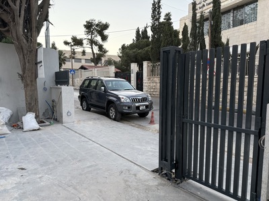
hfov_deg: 71.6
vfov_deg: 56.8
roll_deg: +0.9
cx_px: 134
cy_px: 100
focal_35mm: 24
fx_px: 187
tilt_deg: -6.2
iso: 320
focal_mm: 6.76
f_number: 1.78
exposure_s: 1/100
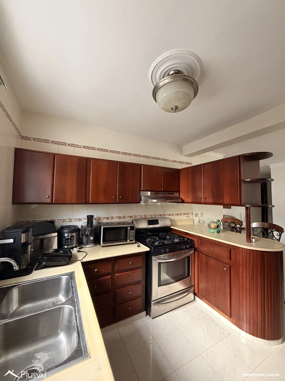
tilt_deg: +3.9
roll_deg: -0.9
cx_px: 142
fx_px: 154
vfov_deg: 102.1
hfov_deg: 85.7
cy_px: 190
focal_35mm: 14
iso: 500
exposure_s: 1/60
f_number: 2.2
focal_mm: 2.22
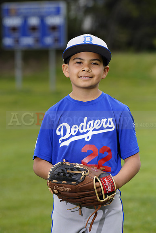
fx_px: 1299
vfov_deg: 10.3
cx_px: 78
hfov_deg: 6.9
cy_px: 116
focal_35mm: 200
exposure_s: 1/250
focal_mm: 200
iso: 100
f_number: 6.3
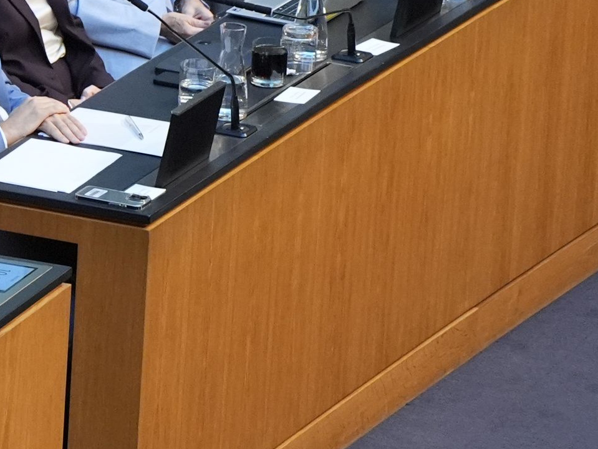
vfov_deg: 3.7
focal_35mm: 401
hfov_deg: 4.9
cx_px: -475
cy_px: 416
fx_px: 6927
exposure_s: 1/320
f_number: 5.6
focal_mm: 100
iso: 3200
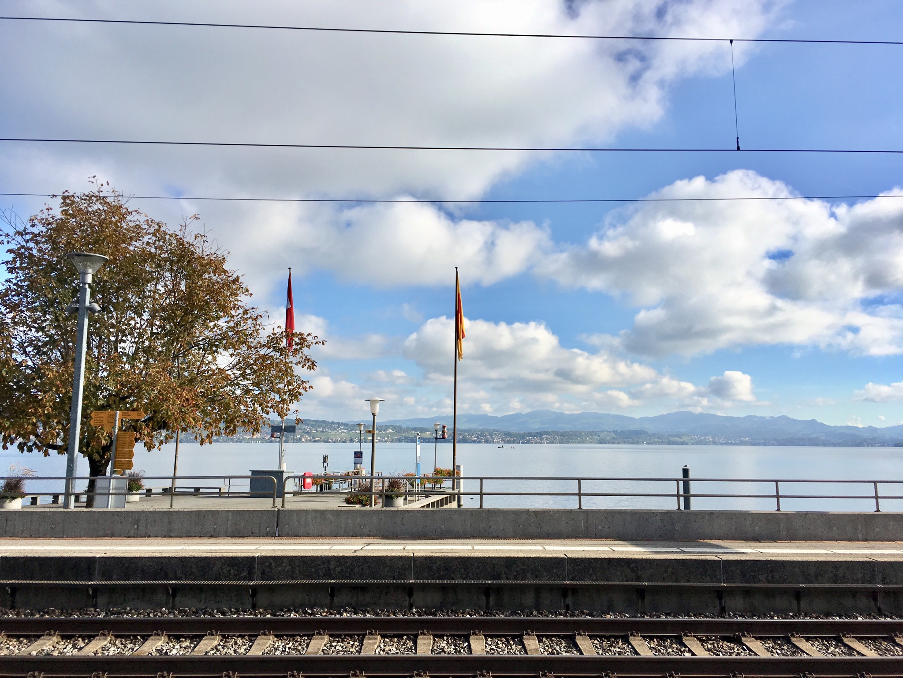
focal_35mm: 29
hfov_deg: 61.7
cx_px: 452
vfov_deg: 48.2
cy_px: 339
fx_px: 756
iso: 25
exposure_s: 1/2024
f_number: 2.2
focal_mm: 4.15
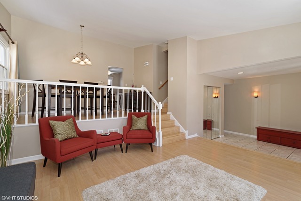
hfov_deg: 96.7
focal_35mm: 16
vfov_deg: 73.8
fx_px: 134
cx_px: 150
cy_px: 100
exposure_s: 1/20
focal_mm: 16
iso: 200
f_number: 8
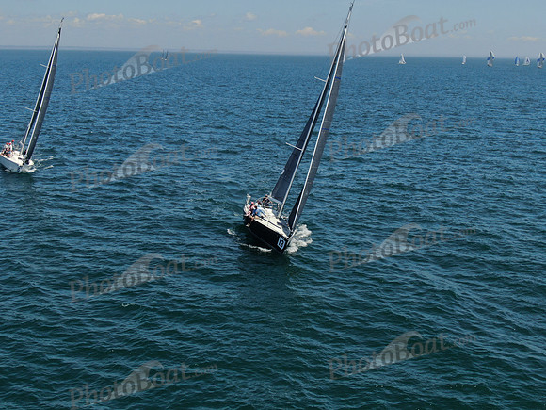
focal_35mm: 47
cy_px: 205
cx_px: 273
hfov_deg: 40.4
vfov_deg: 30.9
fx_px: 741
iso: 100
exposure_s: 1/1000
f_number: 3.8
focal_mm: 8.42
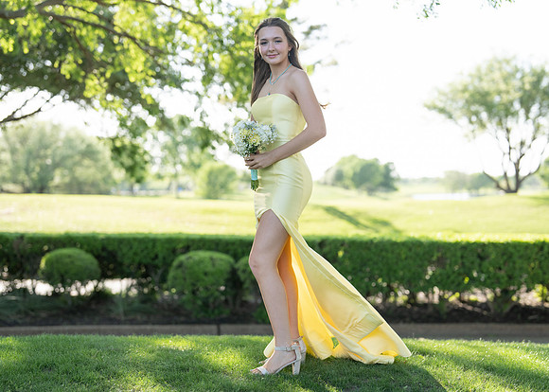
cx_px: 282
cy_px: 207
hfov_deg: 35.0
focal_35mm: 56
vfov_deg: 25.3
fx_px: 872
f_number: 1.8
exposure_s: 1/1000
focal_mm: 50
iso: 160
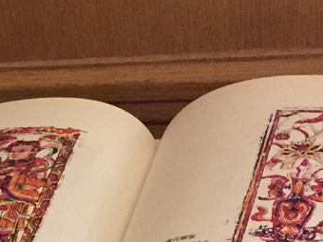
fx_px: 1297
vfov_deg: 10.3
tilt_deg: -36.5
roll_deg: +17.0
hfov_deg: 12.8
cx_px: -276
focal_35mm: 139
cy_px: 372
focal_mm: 4.15
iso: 320
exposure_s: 1/15
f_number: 2.2
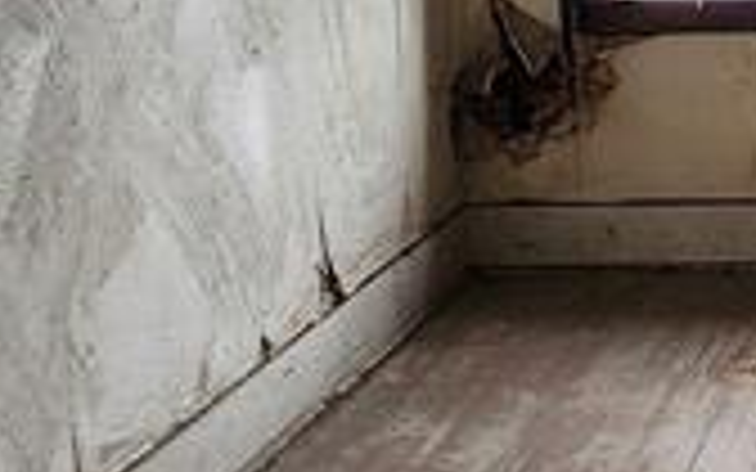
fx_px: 1731
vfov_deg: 15.0
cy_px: -90
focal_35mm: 84
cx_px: 932
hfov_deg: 22.5
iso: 64
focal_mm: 2.2
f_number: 2.2
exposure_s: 1/60
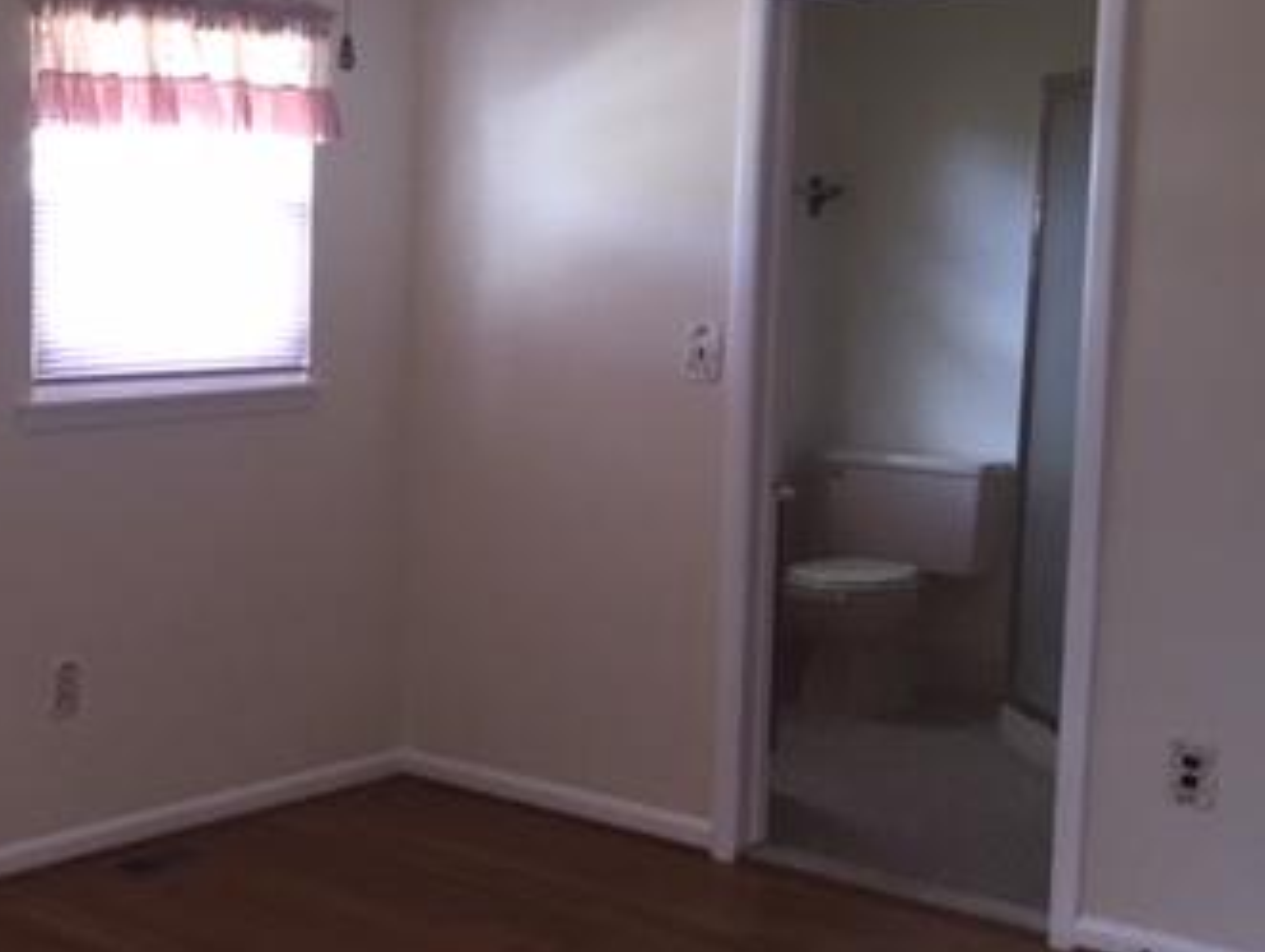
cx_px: 61
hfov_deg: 32.1
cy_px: 470
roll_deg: -0.1
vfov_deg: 26.2
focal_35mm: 56
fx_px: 2049
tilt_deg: -6.5
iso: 160
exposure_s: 1/17
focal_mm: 4.15
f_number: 2.2
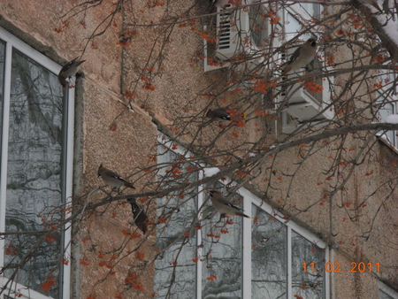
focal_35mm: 190
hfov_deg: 10.4
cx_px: 199
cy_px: 150
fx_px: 2186
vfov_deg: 7.8
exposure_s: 1/1448
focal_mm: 31.4
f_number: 5
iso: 400
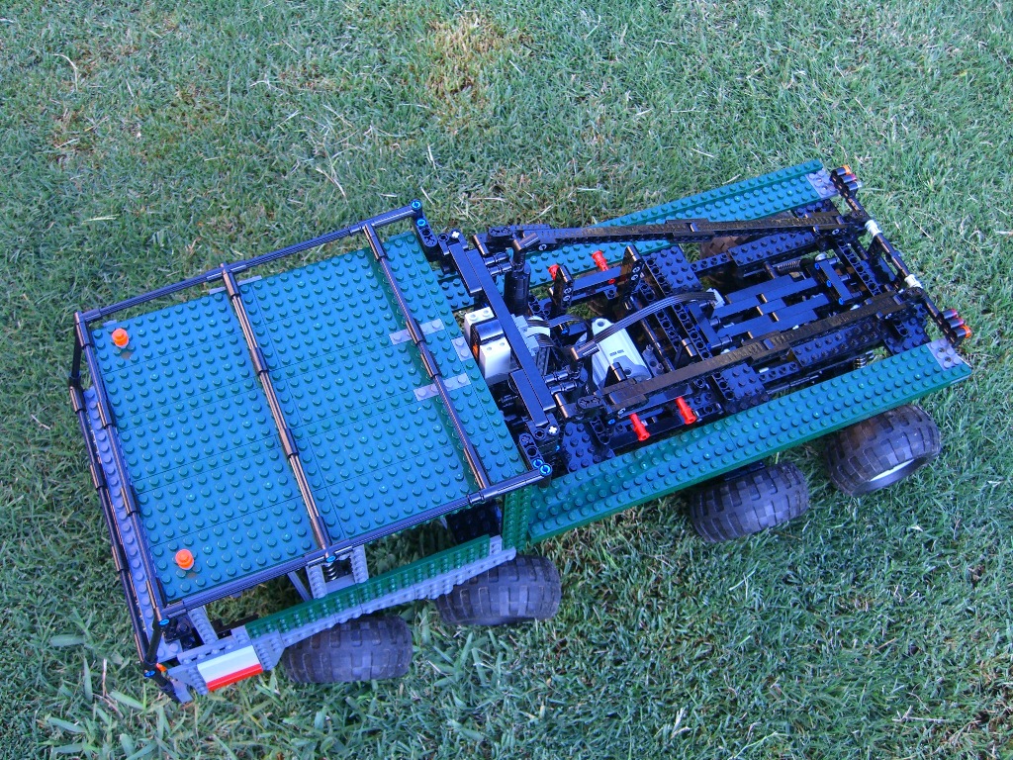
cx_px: 506
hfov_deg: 49.0
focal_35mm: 38
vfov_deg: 37.7
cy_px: 380
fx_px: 1112
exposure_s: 1/60
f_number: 2.8
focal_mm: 7.9
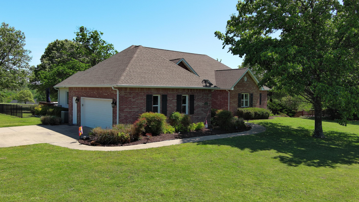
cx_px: 179
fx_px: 295
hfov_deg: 62.6
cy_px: 98
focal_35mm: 31
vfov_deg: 37.8
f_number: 2.8
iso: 100
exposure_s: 1/945
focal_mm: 10.57
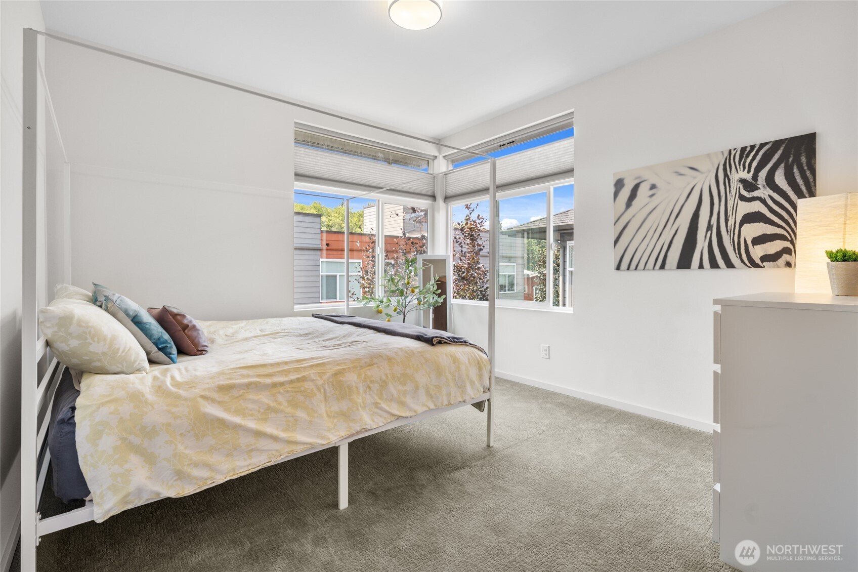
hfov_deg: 93.3
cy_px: 286
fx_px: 405
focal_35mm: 17
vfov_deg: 70.4
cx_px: 429
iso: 250
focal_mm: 17
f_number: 8
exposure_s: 1/20
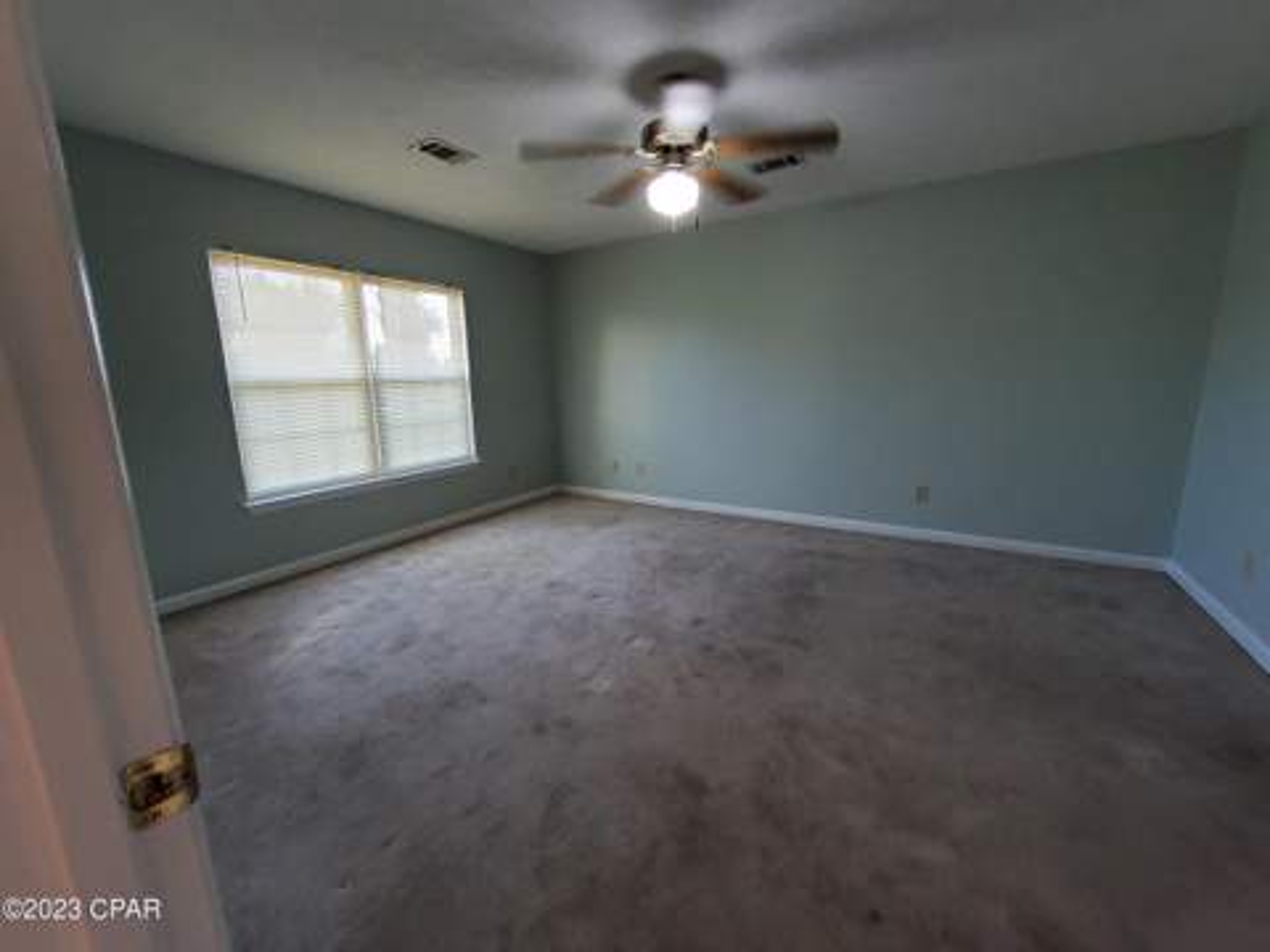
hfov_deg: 106.2
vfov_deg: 89.9
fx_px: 477
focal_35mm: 13
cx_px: 635
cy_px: 476
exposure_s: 1/50
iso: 160
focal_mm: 1.13
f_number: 2.2
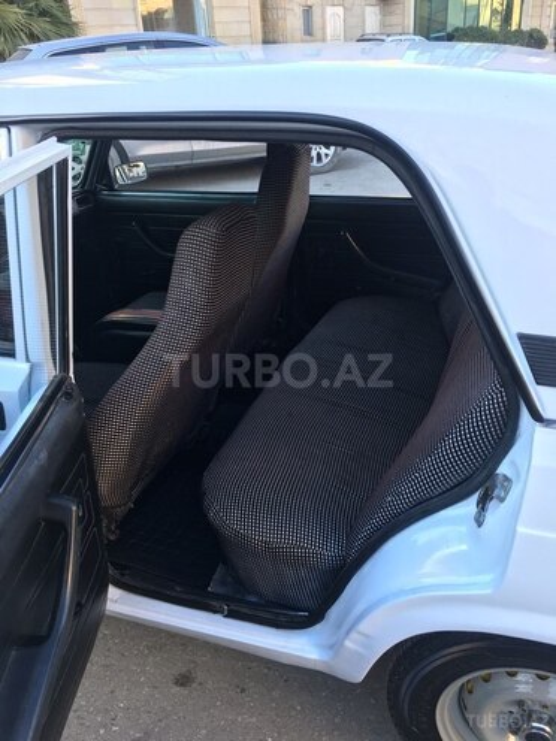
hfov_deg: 48.2
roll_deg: +4.8
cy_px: 370
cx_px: 278
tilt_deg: -26.2
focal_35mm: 29
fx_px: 621
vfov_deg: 61.7
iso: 32
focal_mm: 4.15
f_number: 2.2
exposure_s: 1/100
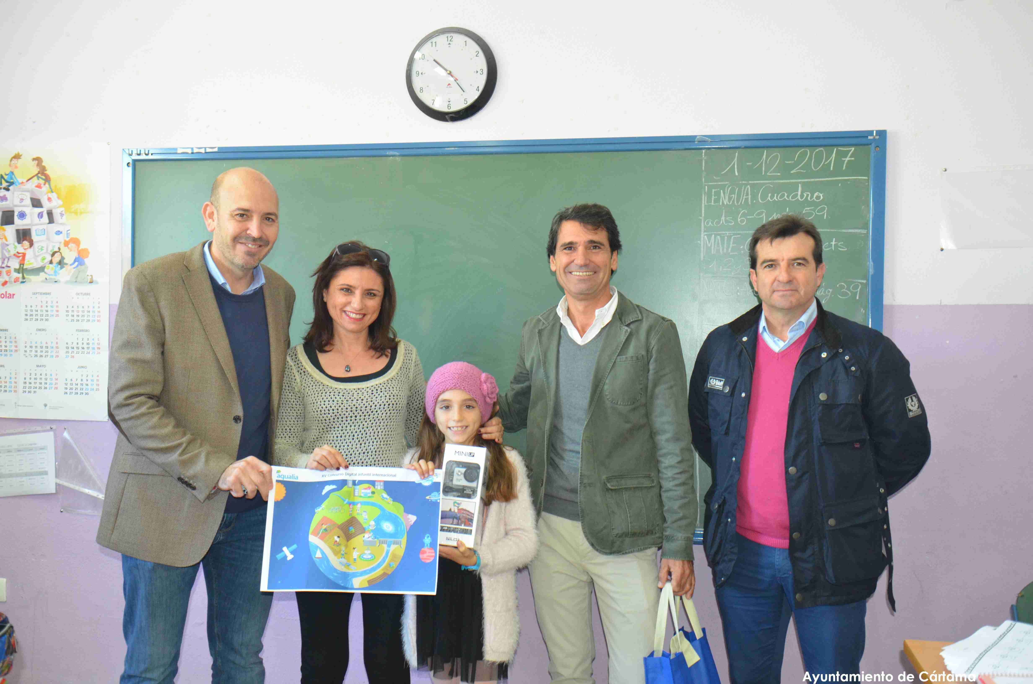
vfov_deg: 38.2
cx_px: 516
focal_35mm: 34
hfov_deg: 55.2
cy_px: 342
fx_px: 988
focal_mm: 23
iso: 1250
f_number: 5.6
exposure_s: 1/60
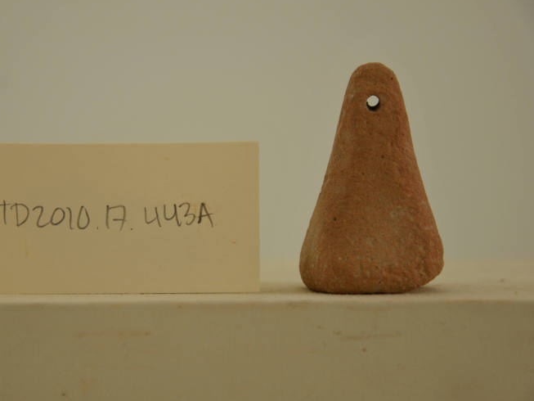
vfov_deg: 12.4
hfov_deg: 16.4
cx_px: 222
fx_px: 1852
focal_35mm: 120
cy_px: 194
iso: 200
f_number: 5.6
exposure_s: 1/50
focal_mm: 68
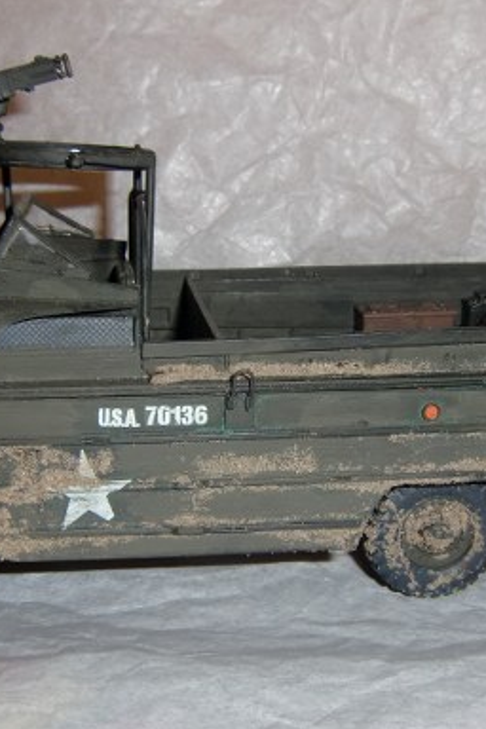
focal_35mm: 52
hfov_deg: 26.0
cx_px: 218
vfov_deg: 38.1
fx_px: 1053
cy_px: 410
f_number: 7.5
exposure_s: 1/50
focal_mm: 4.3
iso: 64
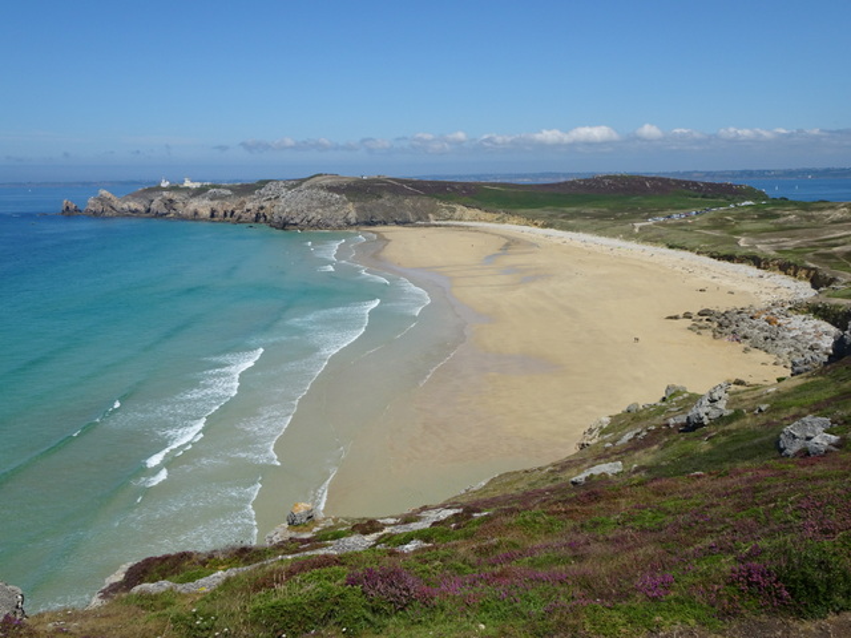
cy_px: 319
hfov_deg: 58.4
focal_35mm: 31
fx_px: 762
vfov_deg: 45.4
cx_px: 426
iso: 80
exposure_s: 1/1250
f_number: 4
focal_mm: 5.26
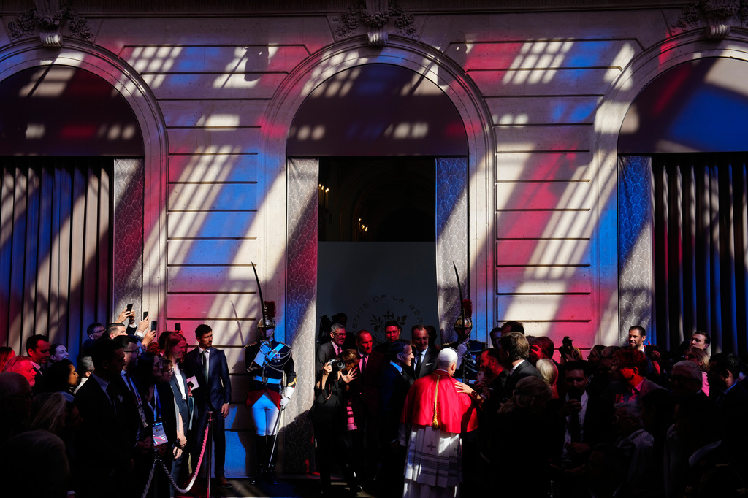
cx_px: 374
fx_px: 810
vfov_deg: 34.2
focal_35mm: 39
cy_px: 249
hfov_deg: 49.6
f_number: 6.3
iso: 320
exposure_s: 1/800
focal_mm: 39
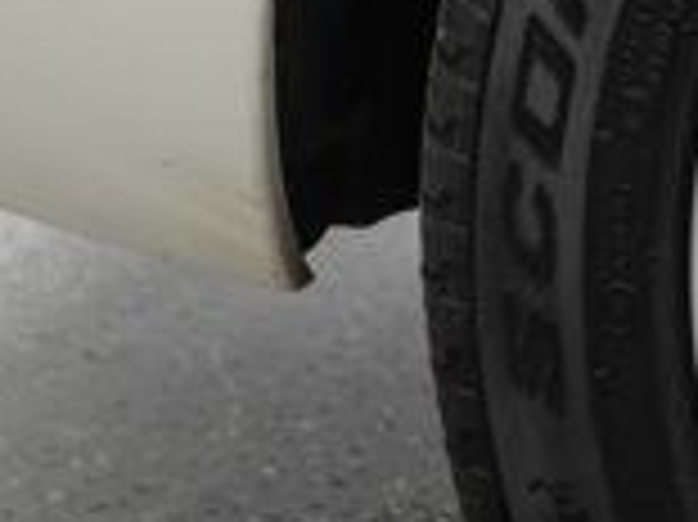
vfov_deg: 5.5
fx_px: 5380
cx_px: 1423
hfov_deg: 7.1
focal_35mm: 267
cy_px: -7
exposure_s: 1/50
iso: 250
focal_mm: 28
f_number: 3.2
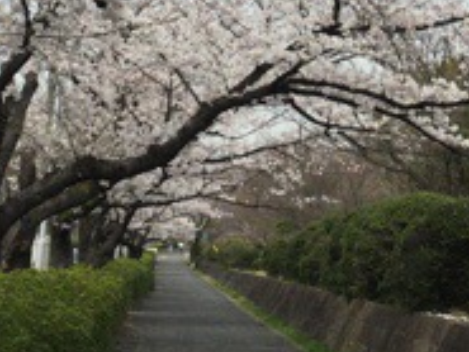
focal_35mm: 107
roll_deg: -4.2
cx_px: 254
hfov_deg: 18.4
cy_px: -30
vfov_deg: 13.6
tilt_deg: +11.8
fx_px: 1451
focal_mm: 3.3
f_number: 2.4
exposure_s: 1/1481
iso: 25
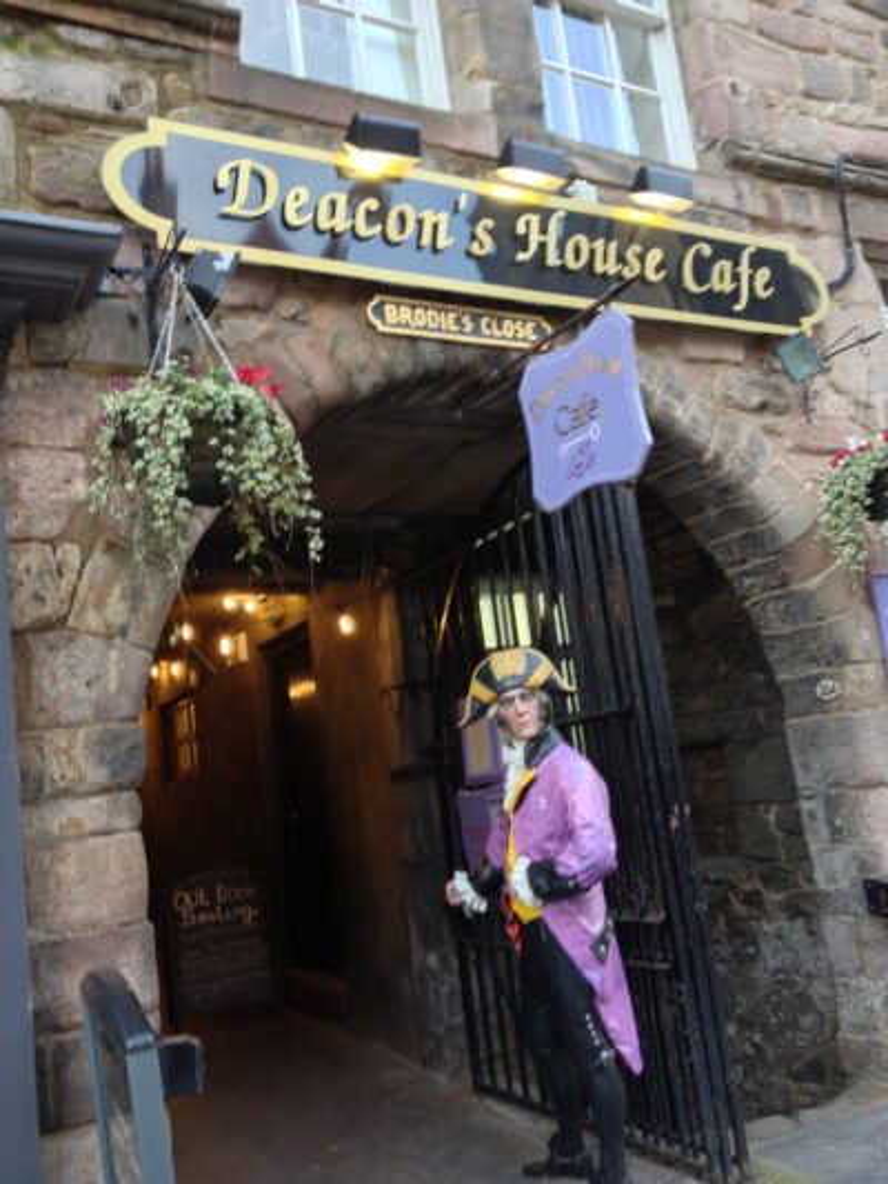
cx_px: 444
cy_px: 592
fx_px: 1197
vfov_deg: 52.6
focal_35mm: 35
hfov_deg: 40.7
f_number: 2.4
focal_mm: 4.28
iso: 50
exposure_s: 1/40
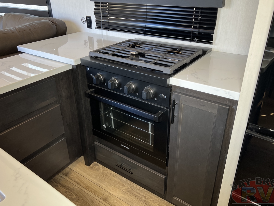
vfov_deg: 48.2
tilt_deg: -27.3
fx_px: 230
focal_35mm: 29
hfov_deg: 61.7
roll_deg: -0.3
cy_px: 96
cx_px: 134
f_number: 1.5
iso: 100
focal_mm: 5.7
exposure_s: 1/121
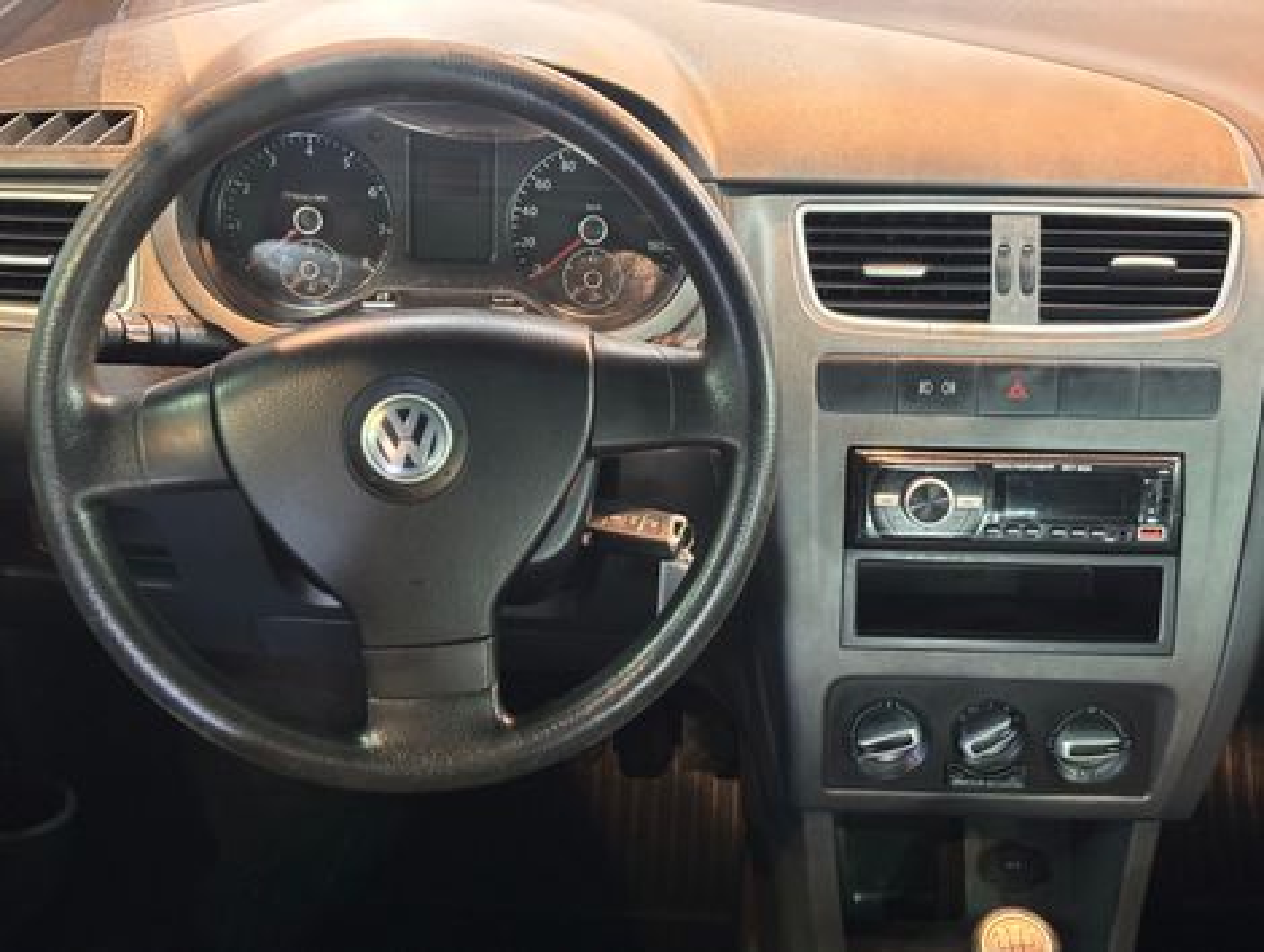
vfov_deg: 28.1
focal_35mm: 52
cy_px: 476
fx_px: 1902
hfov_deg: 36.8
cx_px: 632
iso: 320
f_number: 1.6
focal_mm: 5.96
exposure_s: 1/30
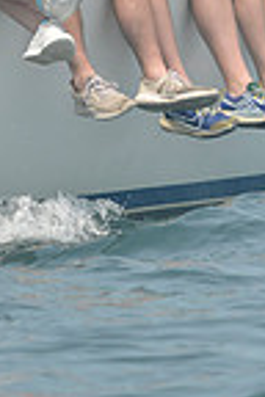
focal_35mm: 964
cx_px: -73
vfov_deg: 2.1
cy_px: 17
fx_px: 10643
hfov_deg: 1.4
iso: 280
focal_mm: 240
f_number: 7.1
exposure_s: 1/1000
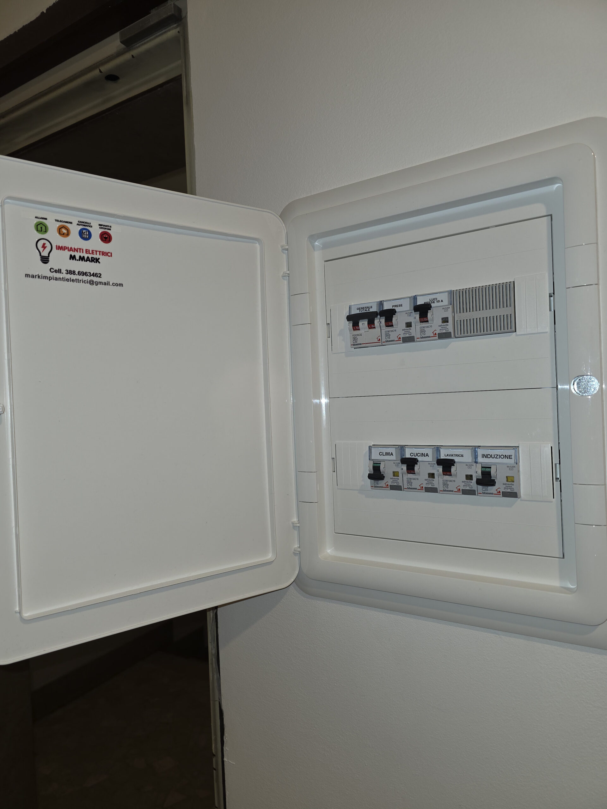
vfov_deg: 73.9
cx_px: 304
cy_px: 404
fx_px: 538
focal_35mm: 23
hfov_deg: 58.9
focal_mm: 6.3
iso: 25
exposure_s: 1/50
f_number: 1.7
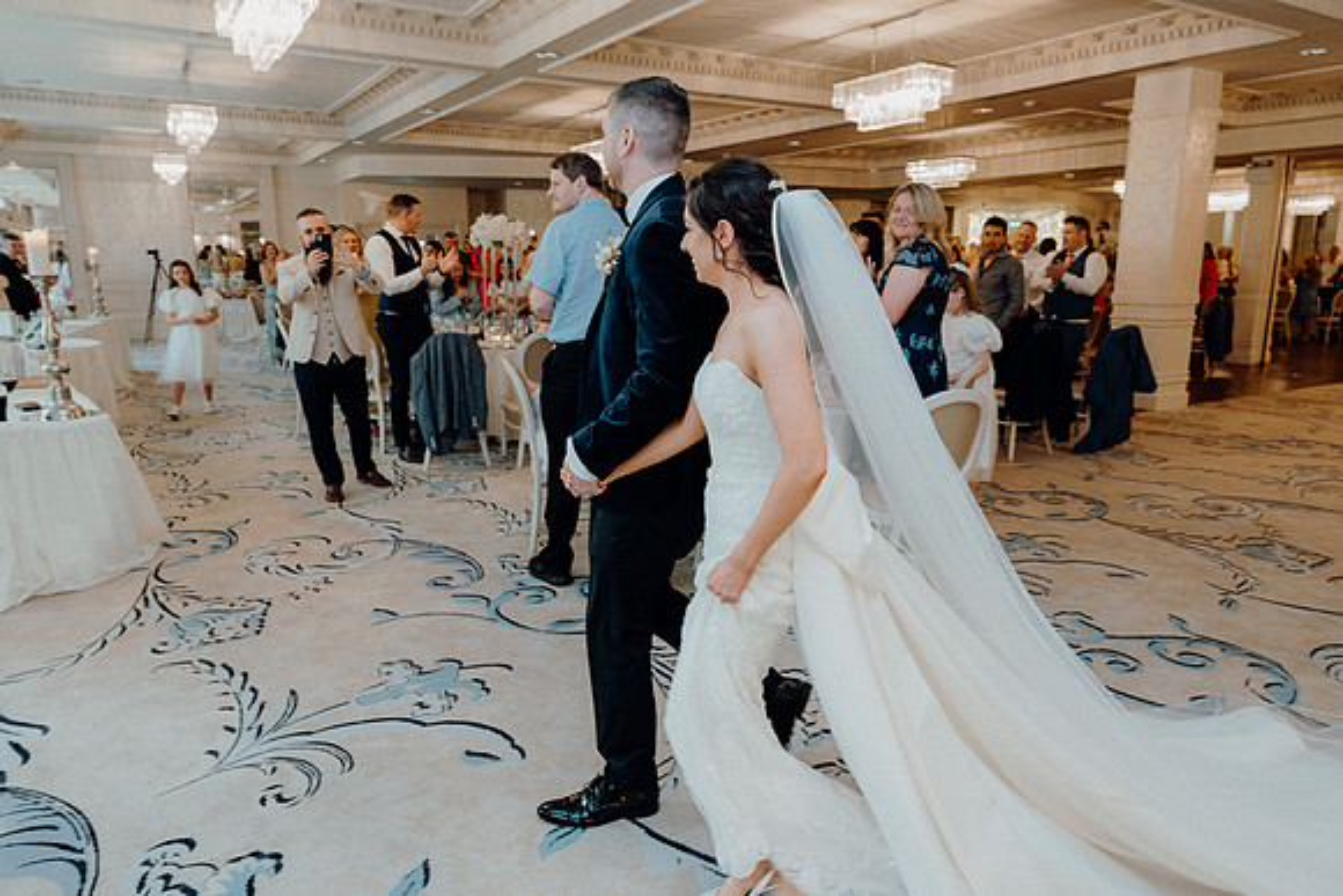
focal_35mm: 24
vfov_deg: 53.2
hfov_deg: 73.7
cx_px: 672
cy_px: 448
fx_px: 896
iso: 2500
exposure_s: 1/160
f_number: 3.5
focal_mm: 24
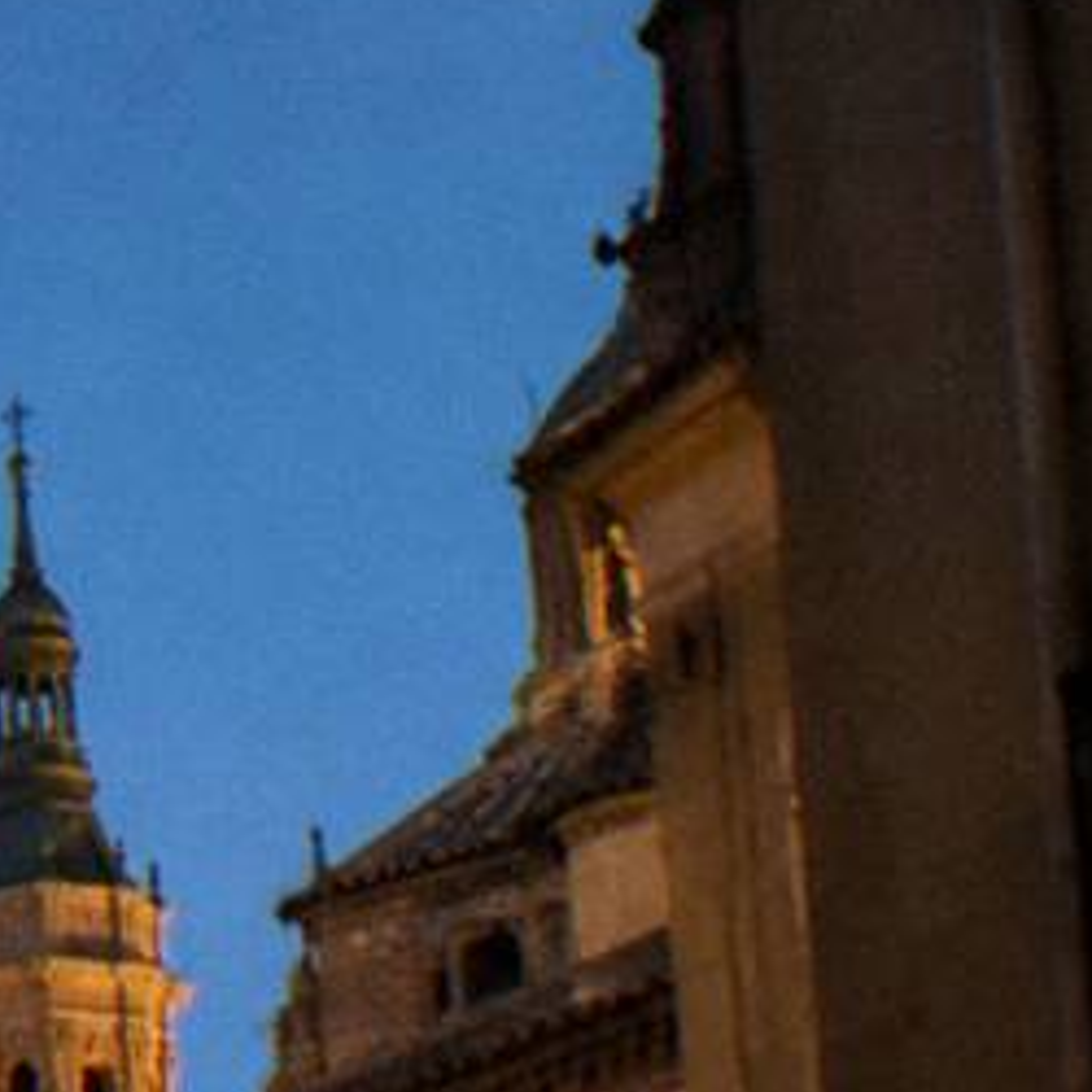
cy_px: 1324
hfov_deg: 13.1
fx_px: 4247
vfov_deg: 14.2
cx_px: -939
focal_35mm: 119
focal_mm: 35
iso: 800
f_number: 10
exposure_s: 1/160
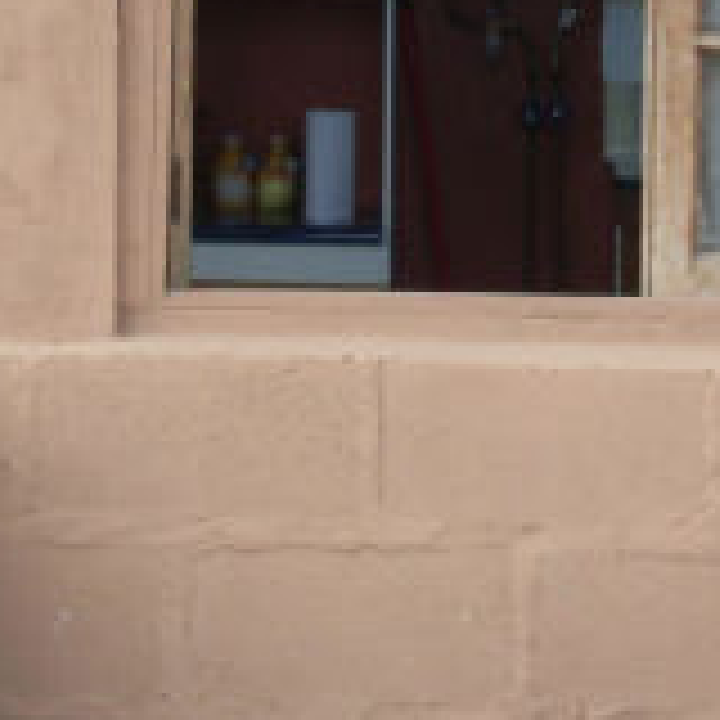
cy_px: -58
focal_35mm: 126
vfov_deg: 13.6
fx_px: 2965
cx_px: 396
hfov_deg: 13.8
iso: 80
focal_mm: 6.3
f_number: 2.8
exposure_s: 1/500
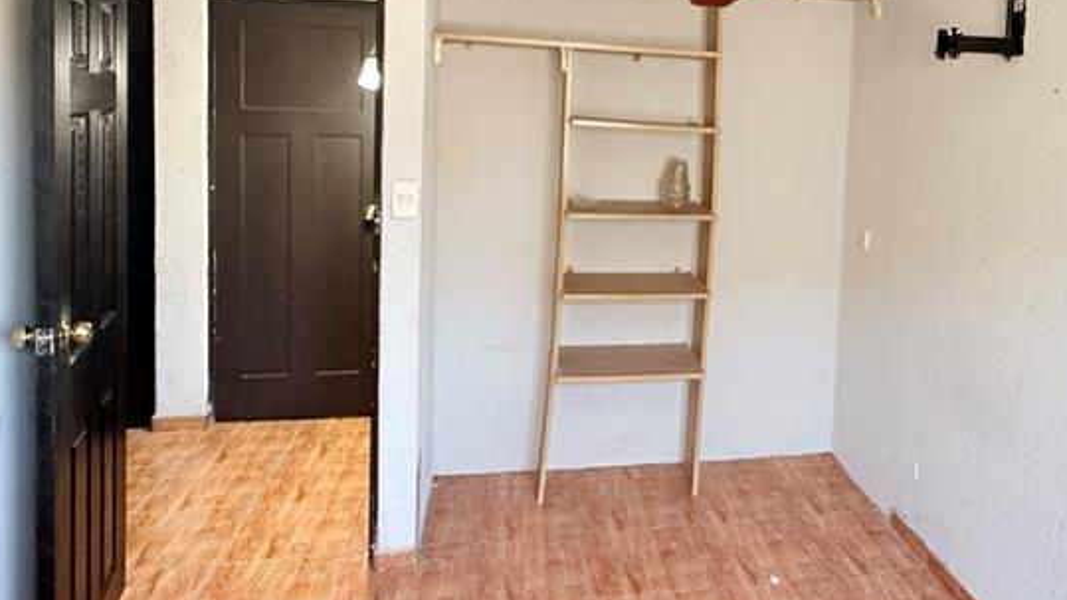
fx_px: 820
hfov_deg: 64.5
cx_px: 707
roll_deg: -1.3
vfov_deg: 39.0
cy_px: 147
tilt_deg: -2.1
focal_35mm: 29
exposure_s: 1/99
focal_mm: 2.22
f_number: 2.2
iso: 320
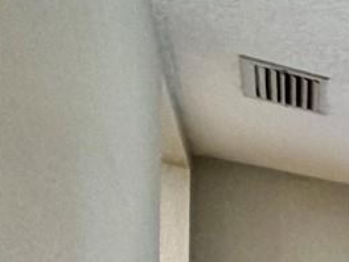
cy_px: 508
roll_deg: +0.2
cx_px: 1050
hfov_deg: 11.5
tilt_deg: +0.3
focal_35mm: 85
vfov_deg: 14.6
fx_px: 857
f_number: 2.2
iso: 200
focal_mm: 2.22
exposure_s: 1/60
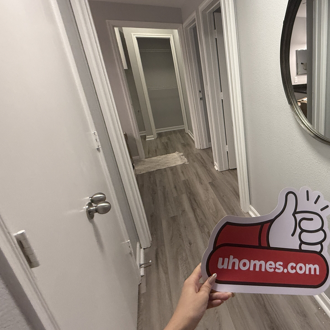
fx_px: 226
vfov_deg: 71.8
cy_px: 144
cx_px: 277
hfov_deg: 63.9
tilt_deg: -18.6
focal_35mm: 21
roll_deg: +2.4
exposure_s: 1/120
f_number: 2.2
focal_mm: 2.22
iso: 250
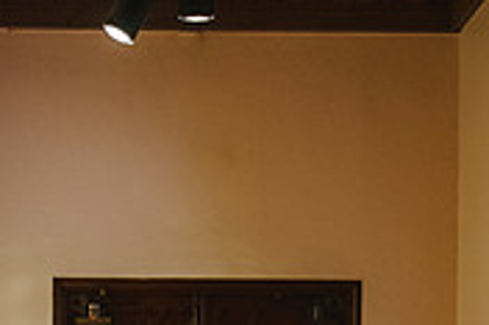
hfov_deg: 20.5
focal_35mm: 99
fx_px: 1343
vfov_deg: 13.2
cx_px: 117
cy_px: 462
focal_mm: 30
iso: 2500
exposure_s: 1/50
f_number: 2.8
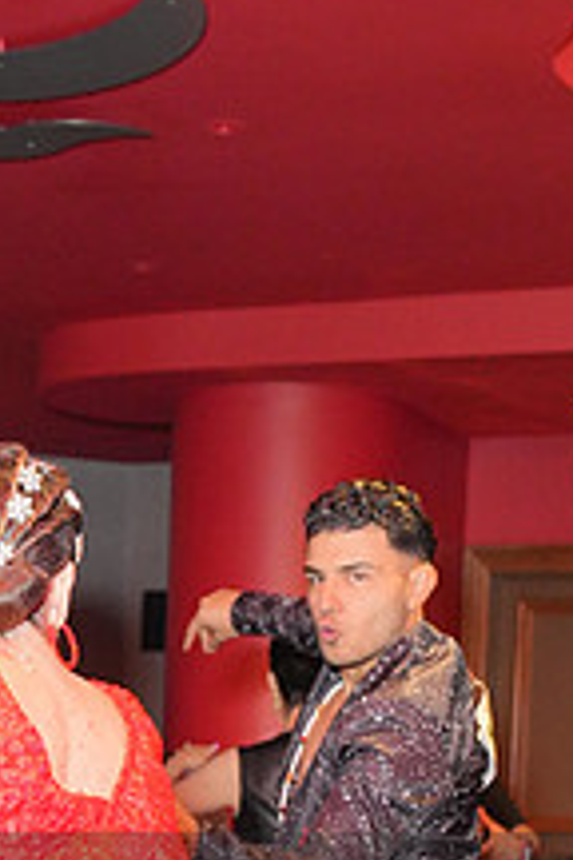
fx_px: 2244
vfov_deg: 20.6
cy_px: 968
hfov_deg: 14.4
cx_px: 94
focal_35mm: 94
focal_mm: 35
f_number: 4
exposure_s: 1/200
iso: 4000
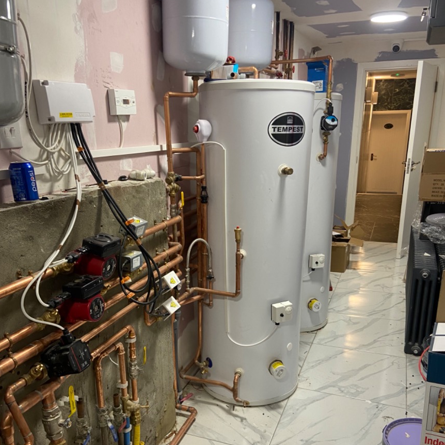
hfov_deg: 51.1
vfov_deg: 50.7
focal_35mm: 32
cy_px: 269
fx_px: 465
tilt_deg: -17.4
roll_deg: +1.5
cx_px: 217
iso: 100
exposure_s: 1/50
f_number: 1.8
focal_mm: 4.25
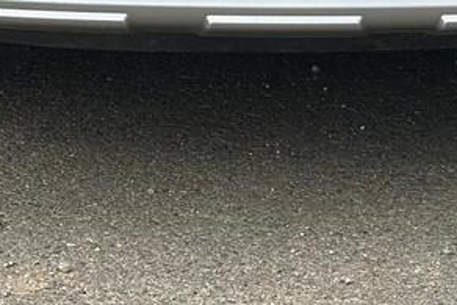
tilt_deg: -6.5
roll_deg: +0.3
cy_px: -413
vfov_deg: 6.0
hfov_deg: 9.4
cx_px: 239
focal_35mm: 219
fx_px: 2781
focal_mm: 6.86
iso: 100
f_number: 1.78
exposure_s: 1/2252
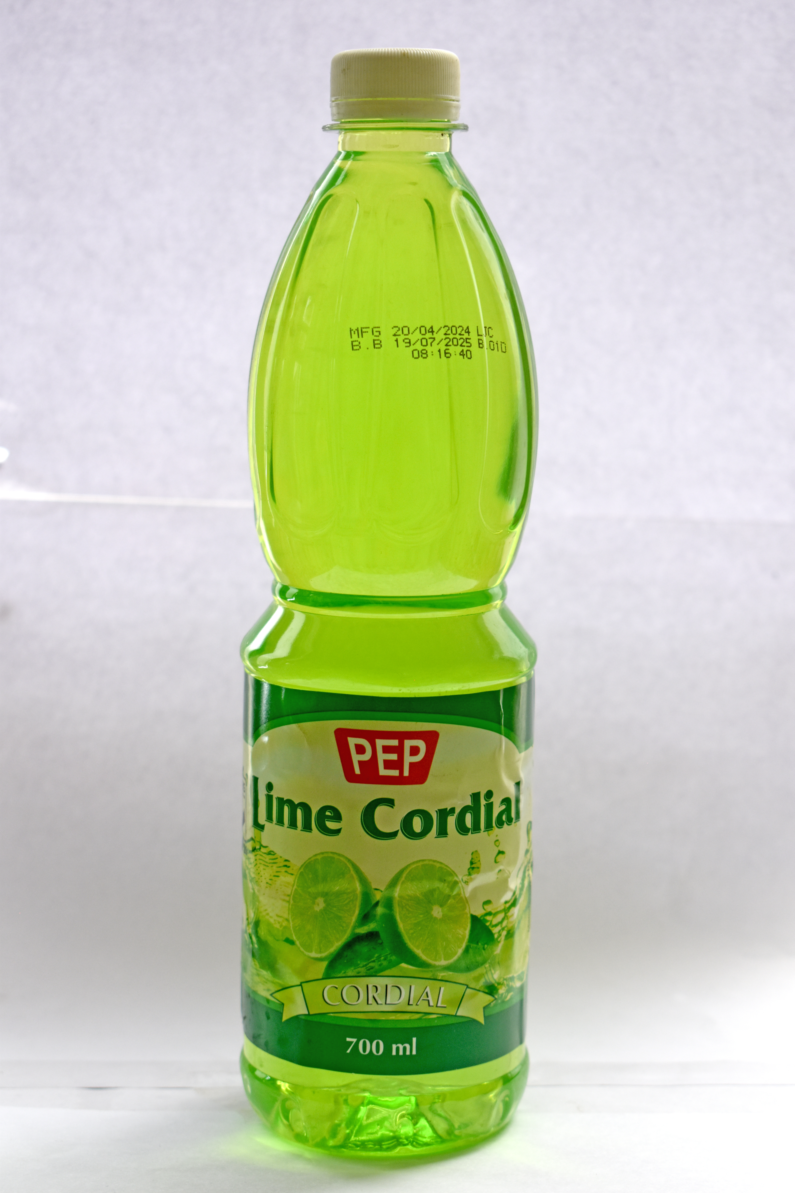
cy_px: 596
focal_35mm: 72
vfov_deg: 28.1
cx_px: 398
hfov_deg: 18.9
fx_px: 2385
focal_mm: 48
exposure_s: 1/125
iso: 360
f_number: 5.6
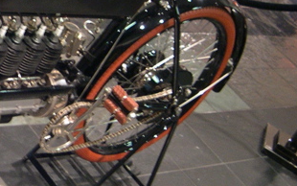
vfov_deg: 12.6
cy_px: 44
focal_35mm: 104
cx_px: -47
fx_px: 842
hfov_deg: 19.0
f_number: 2.8
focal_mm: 8
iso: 256
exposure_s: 1/4.4
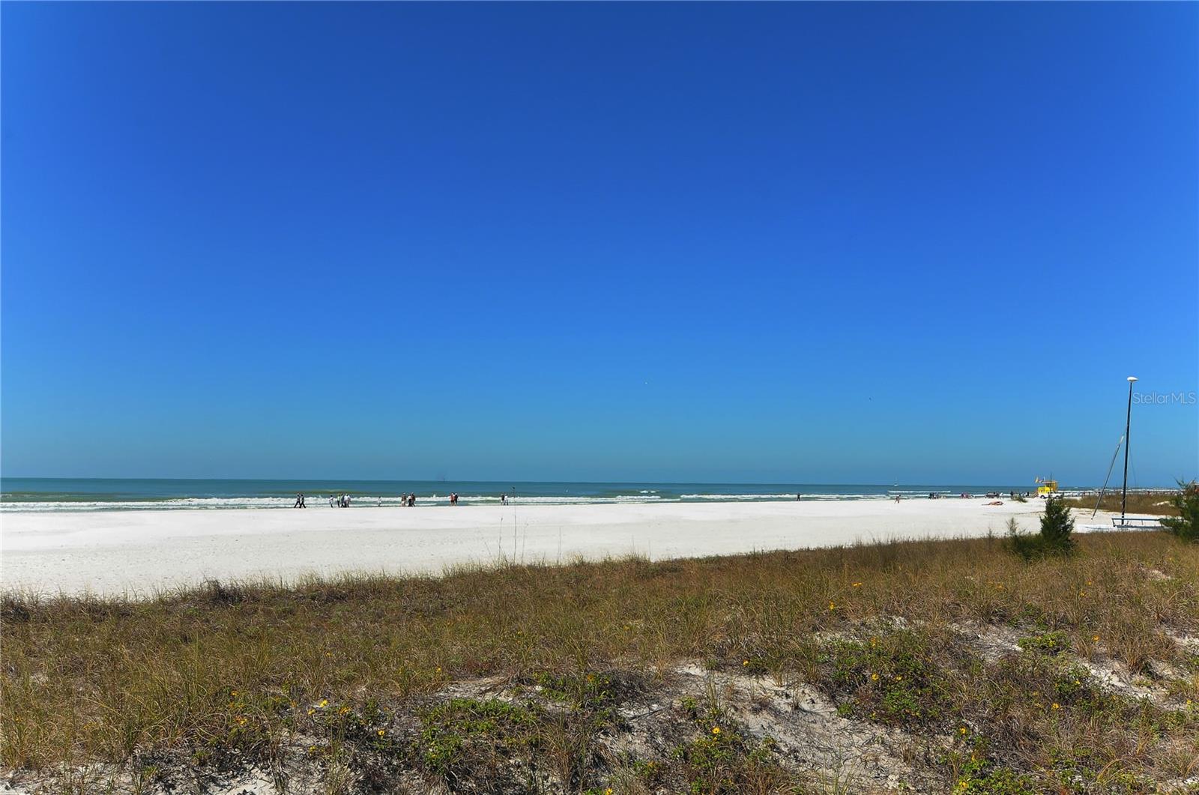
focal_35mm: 36
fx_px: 1197
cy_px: 398
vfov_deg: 36.7
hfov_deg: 53.2
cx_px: 600
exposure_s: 1/250
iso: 200
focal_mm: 24
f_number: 13
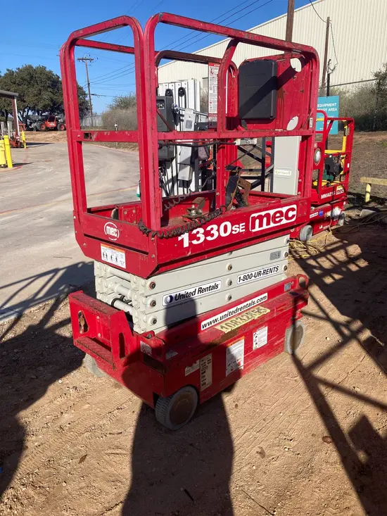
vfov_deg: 63.4
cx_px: 194
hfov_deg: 49.8
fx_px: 417
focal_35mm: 28
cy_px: 258
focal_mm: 3.99
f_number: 1.8
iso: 20
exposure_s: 1/2433
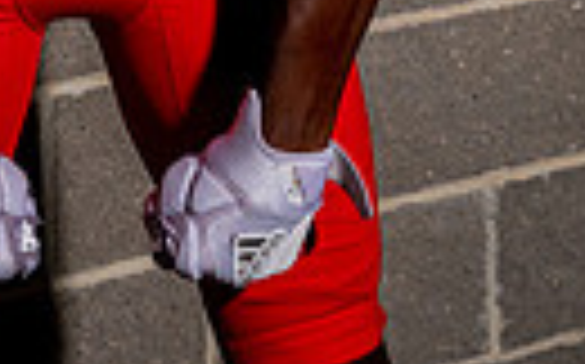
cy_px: -535
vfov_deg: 7.5
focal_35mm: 162
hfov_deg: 12.8
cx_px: 63
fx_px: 2581
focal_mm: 46
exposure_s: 1/250
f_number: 8
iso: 100
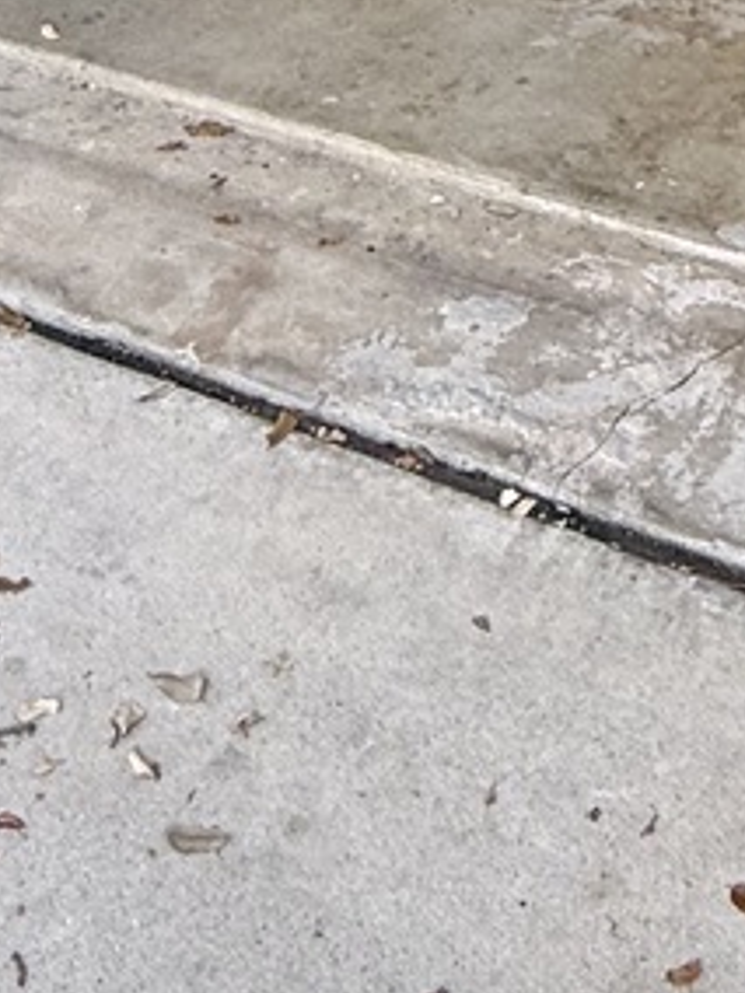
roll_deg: +0.9
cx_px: 686
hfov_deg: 20.3
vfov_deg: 21.7
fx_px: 2037
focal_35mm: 71
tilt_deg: -14.2
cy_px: -587
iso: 100
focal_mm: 2.22
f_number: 2.2
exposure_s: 1/99
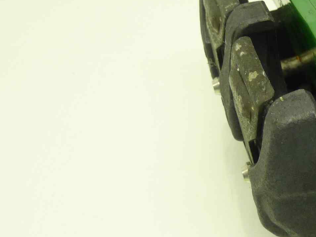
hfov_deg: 26.5
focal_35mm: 67
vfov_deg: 21.9
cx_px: 355
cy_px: 112
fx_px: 612
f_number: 3.3
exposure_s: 1/20
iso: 80
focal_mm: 4.1
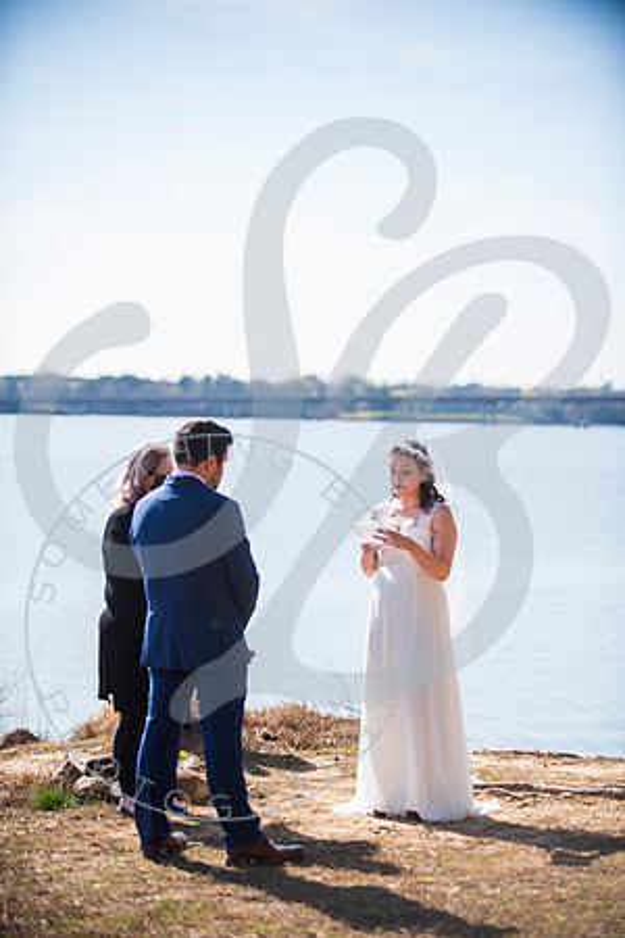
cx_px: 312
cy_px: 469
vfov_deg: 21.5
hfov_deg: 14.4
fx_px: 2474
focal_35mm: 95
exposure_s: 1/800
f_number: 2.8
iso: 100
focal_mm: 95
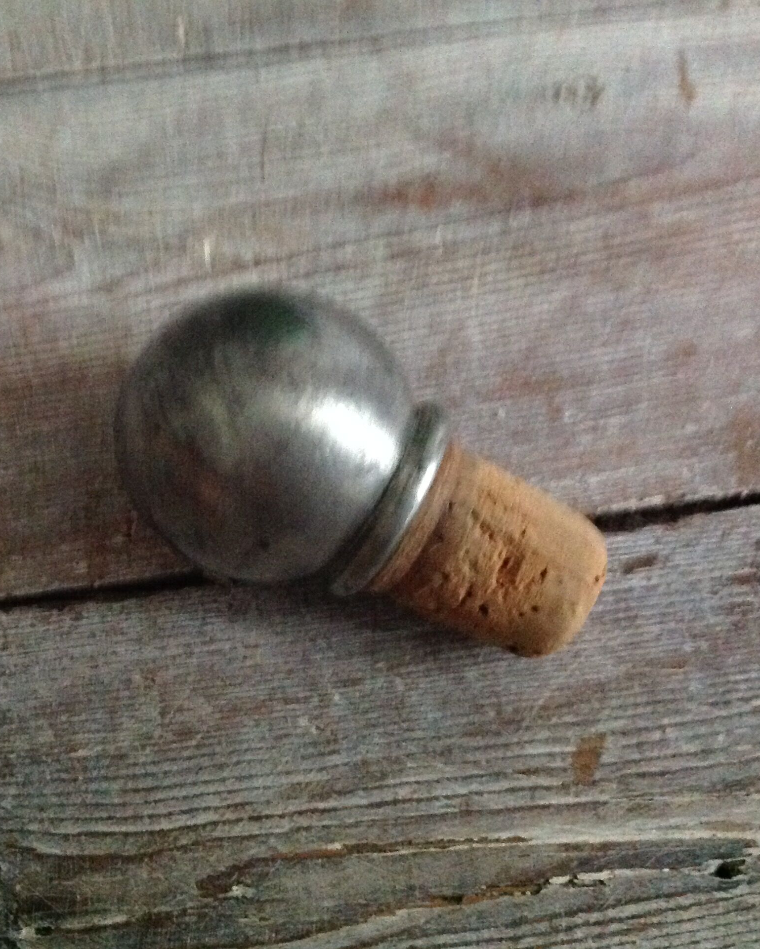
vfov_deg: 40.3
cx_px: 272
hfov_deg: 32.6
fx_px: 1293
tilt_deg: -71.8
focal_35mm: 46
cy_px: 476
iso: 800
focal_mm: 4.28
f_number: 2.4
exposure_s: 1/15
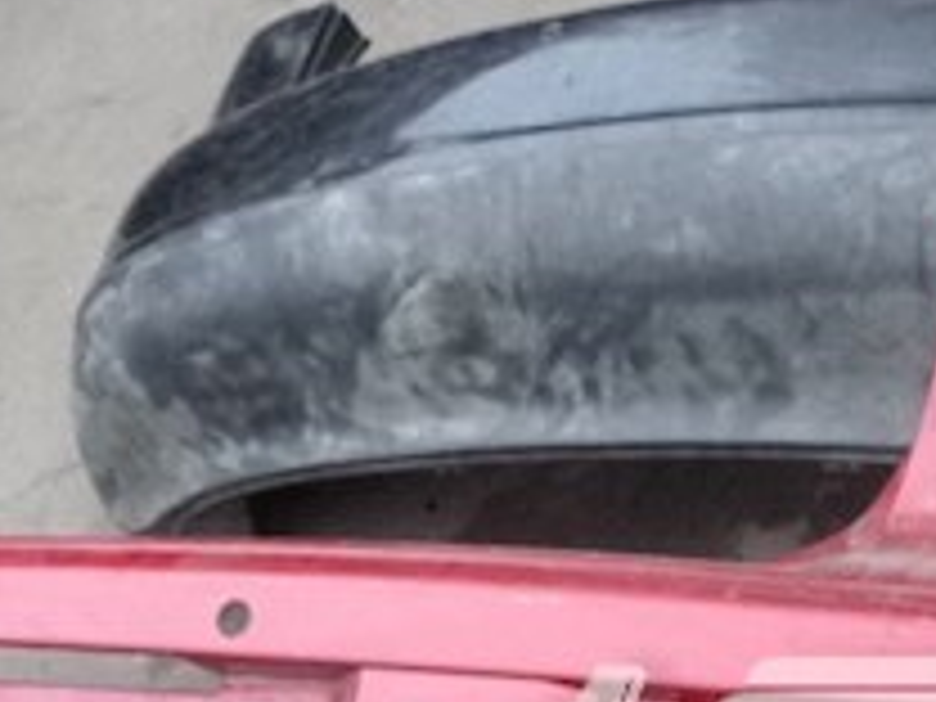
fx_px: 2082
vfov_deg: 18.4
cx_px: 634
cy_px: 792
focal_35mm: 77
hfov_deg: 25.2
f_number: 3.9
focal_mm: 4.5
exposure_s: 1/60
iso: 800
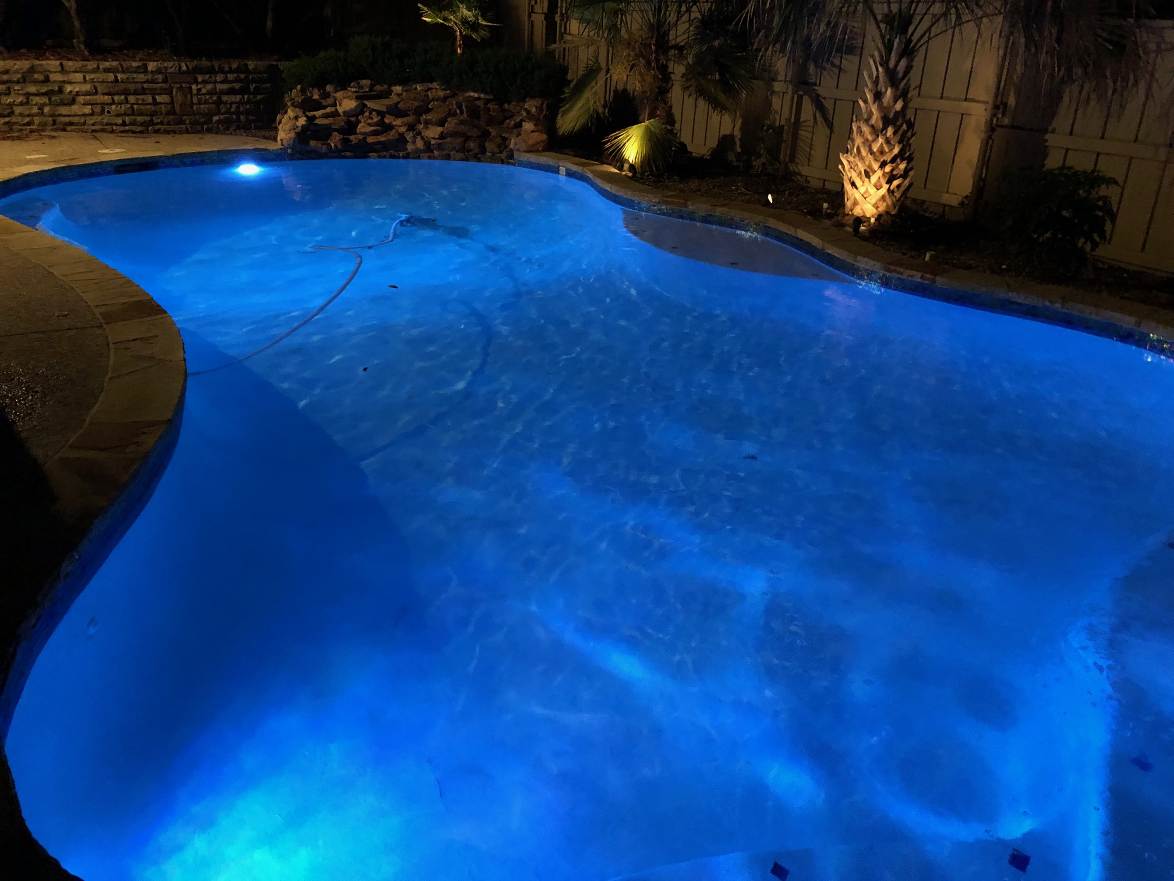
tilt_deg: -23.6
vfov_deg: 49.7
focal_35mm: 28
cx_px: 587
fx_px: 950
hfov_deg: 63.4
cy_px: 440
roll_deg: -1.2
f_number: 1.8
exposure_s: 1/4
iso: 125
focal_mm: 4
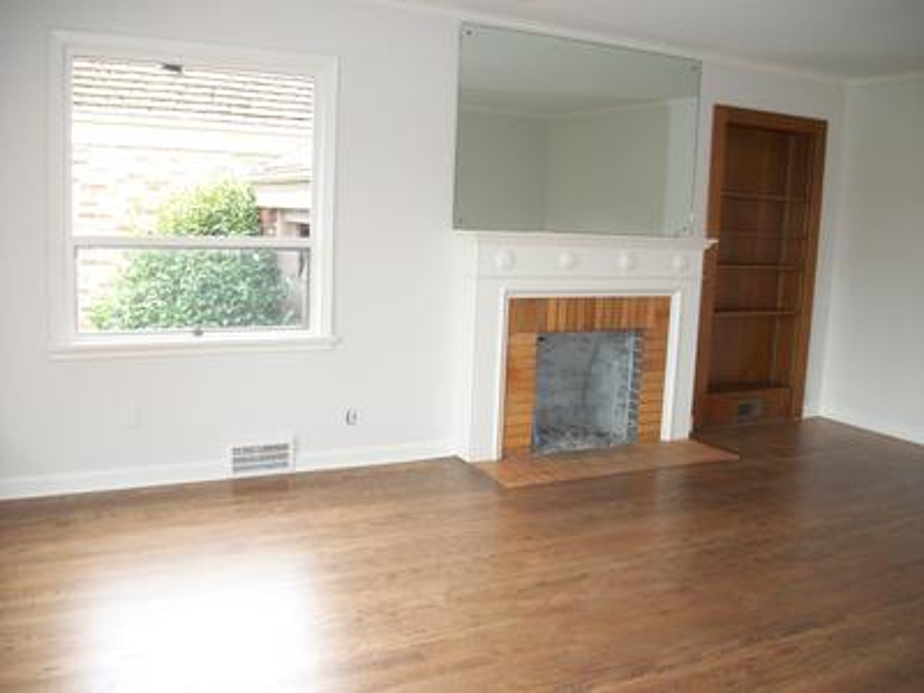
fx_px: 854
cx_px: 462
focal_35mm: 32
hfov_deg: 56.8
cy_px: 346
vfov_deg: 44.2
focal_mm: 5.7
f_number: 2.9
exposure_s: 1/30
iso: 250
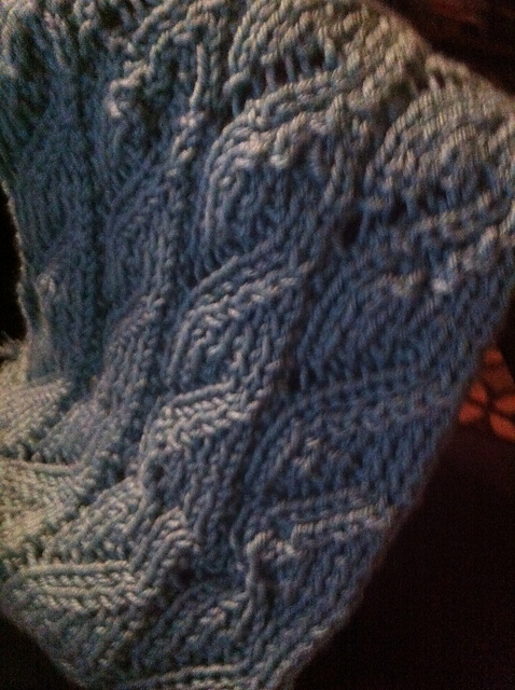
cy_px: 345
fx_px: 696
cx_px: 258
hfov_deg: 40.6
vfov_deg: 52.7
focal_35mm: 35
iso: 1000
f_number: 2.8
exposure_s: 1/15
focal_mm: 3.85
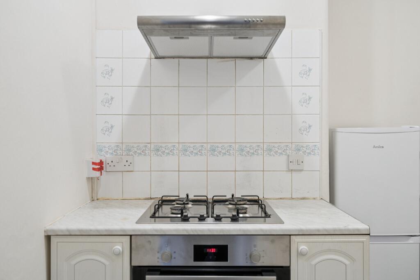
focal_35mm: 31
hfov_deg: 60.3
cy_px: 140
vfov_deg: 42.3
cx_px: 210
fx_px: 362
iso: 800
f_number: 4
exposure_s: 1/30
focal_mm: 31
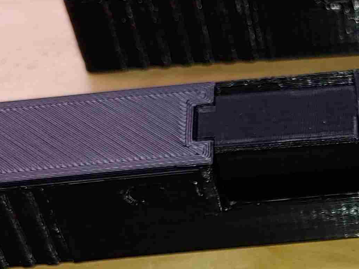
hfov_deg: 18.7
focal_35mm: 98
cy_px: 339
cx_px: 454
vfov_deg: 14.5
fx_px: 1016
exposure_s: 1/138
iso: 50
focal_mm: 4.23
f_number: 1.5
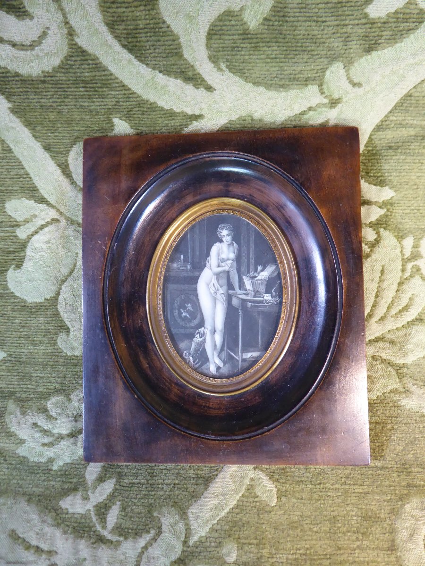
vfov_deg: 69.4
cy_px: 283
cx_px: 212
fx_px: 409
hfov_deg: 54.9
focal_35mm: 25
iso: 400
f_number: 3.3
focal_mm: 4.3
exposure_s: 1/40
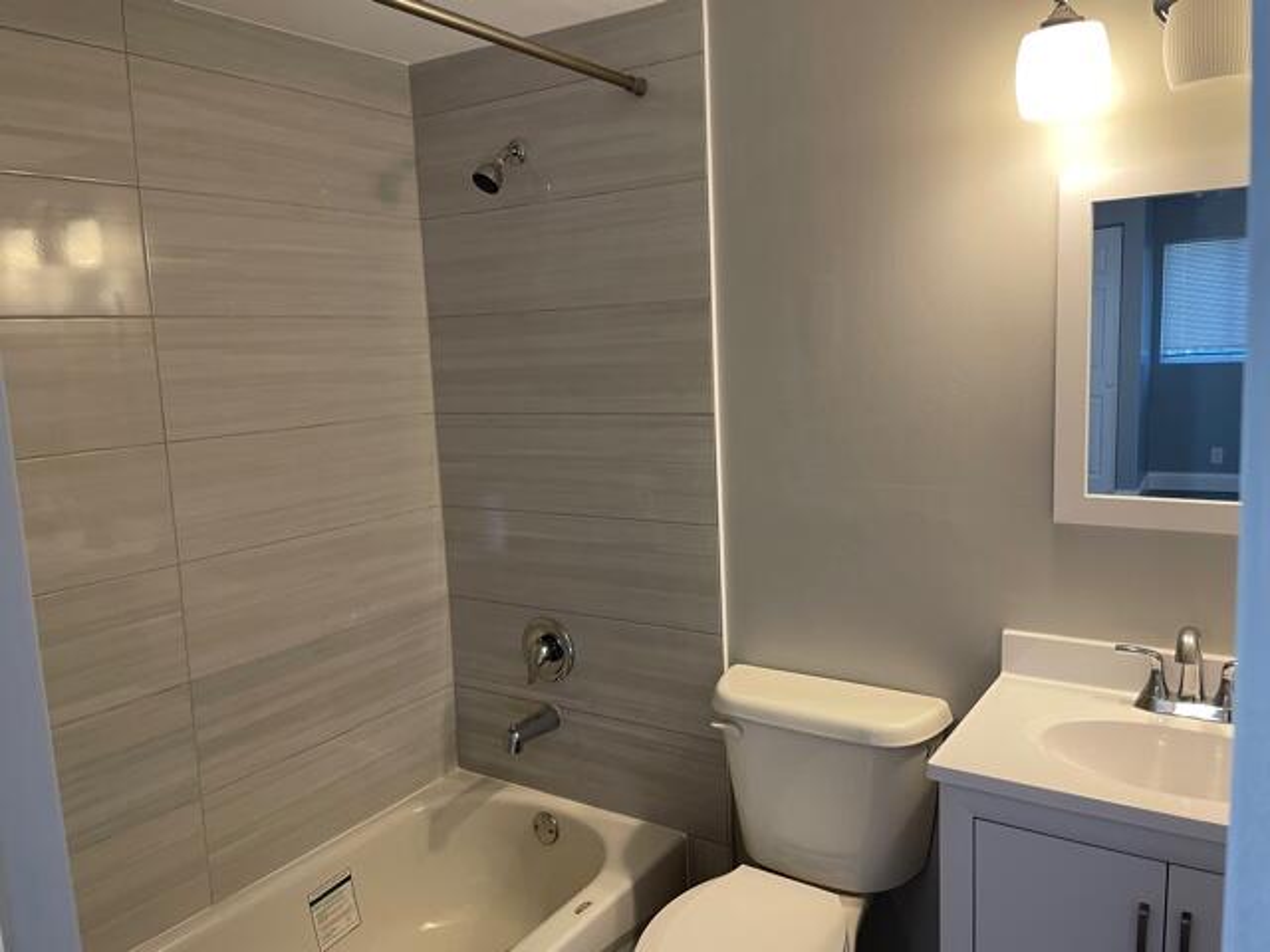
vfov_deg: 53.1
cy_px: 476
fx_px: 954
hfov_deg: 67.3
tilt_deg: -7.3
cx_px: 635
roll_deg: +2.8
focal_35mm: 26
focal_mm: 4.2
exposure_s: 1/60
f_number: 1.6
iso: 80
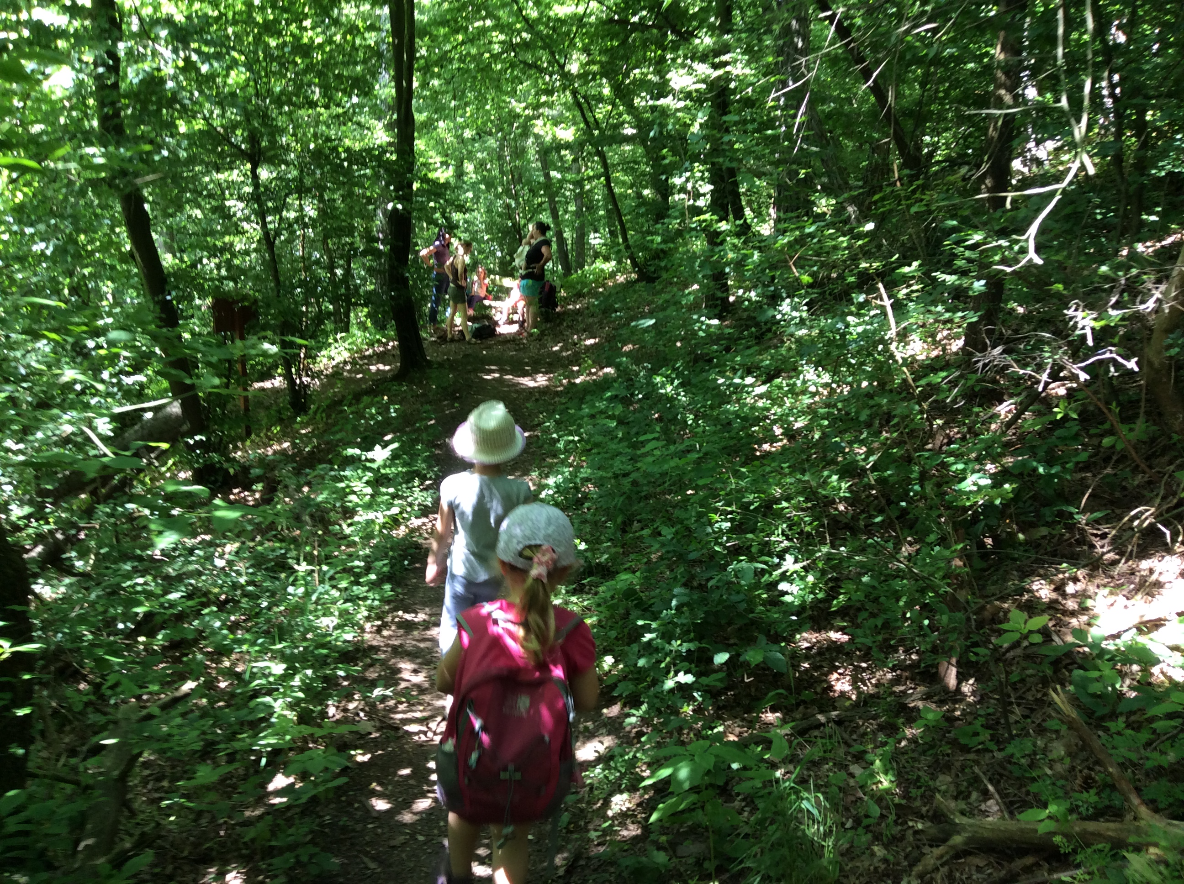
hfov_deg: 55.4
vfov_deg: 42.8
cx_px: 592
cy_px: 442
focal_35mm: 33
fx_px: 1127
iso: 50
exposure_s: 1/24
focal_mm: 3.3
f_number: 2.4
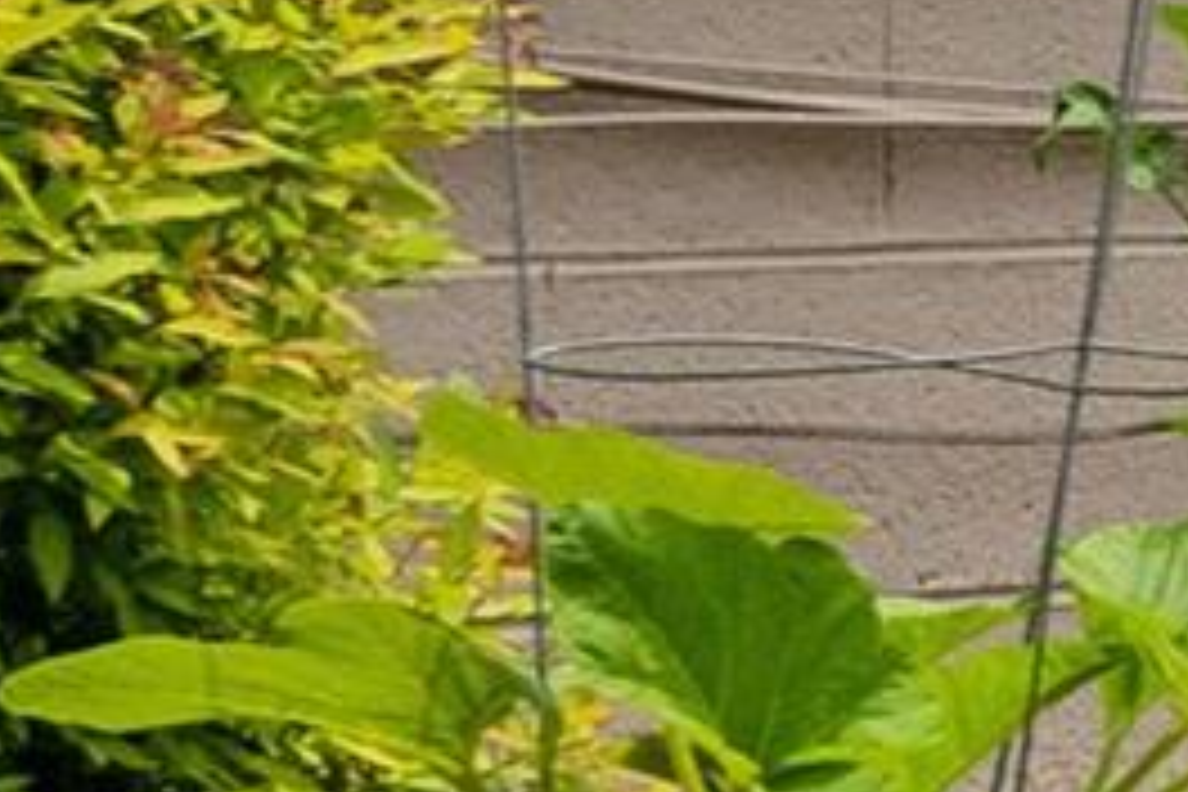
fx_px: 7688
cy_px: 126
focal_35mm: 233
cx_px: 4086
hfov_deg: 7.3
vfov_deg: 5.9
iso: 320
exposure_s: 1/4000
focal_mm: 30
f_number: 7.1
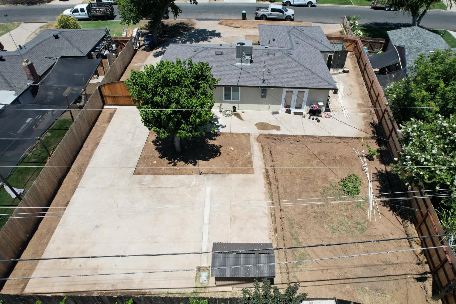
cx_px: 228
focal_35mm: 22
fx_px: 279
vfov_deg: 57.2
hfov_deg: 78.6
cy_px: 152
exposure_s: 1/2500
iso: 130
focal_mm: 8.38
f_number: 2.8
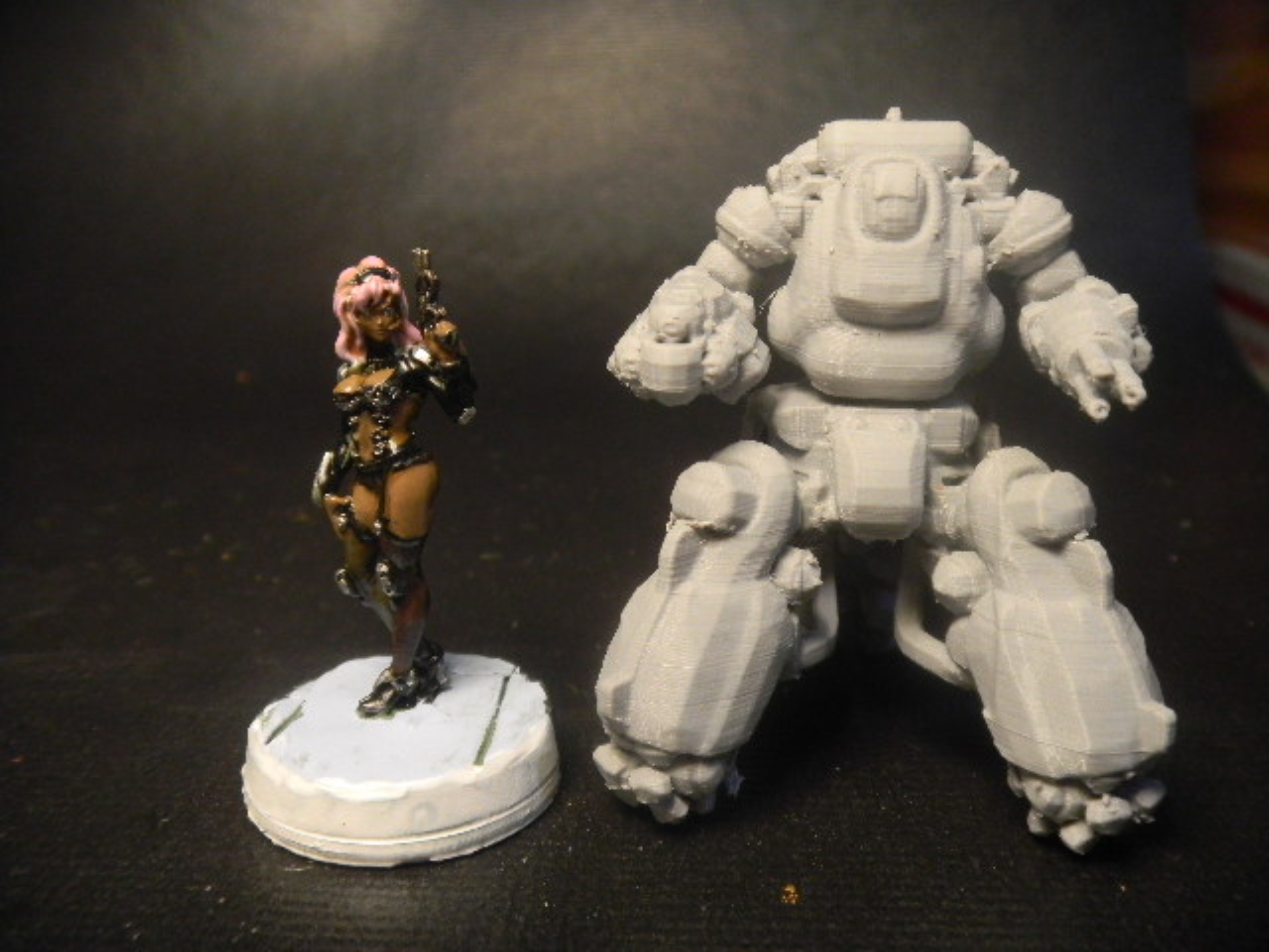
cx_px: 634
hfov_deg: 52.6
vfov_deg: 40.7
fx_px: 1283
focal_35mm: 35
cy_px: 476
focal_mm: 6.3
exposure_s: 1/30
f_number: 3.6
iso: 318
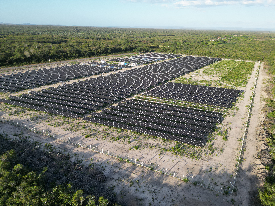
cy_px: 103
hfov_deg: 71.6
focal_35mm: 24
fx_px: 191
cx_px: 138
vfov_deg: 56.8
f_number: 1.7
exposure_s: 1/1500
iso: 200
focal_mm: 6.72
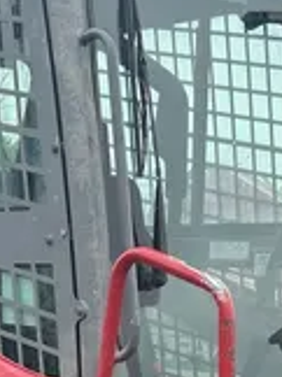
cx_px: 77
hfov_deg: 12.5
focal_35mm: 118
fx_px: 1285
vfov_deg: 14.9
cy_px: 639
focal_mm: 5.7
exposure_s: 1/275
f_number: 1.5
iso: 40
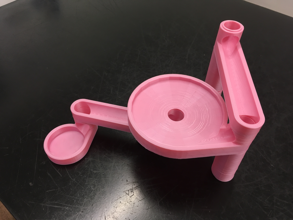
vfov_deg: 48.2
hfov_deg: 61.7
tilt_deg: -50.6
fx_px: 245
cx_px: 146
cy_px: 110
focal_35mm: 29
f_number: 2.2
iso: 50
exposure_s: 1/33
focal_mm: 4.15
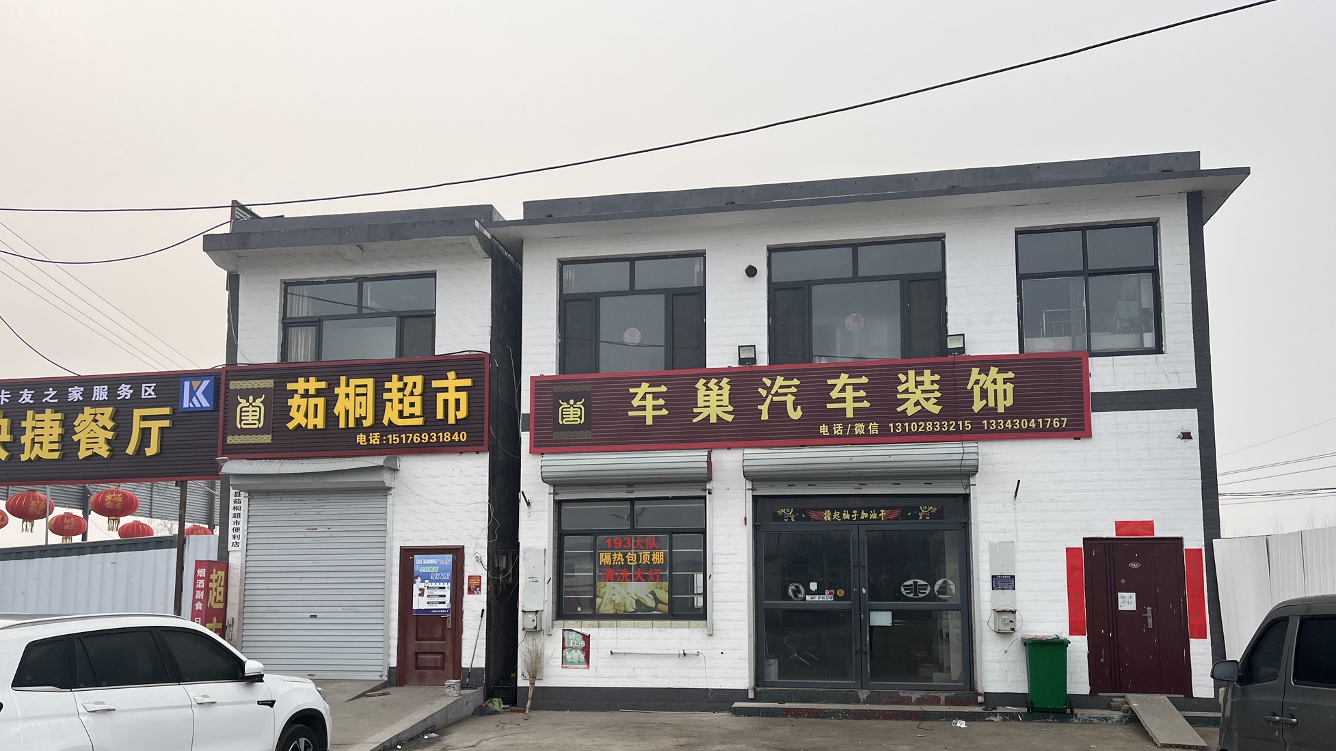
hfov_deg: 66.1
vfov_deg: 39.8
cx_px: 675
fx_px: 1027
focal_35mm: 29
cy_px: 490
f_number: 1.6
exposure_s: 1/574
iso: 50
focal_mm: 5.1
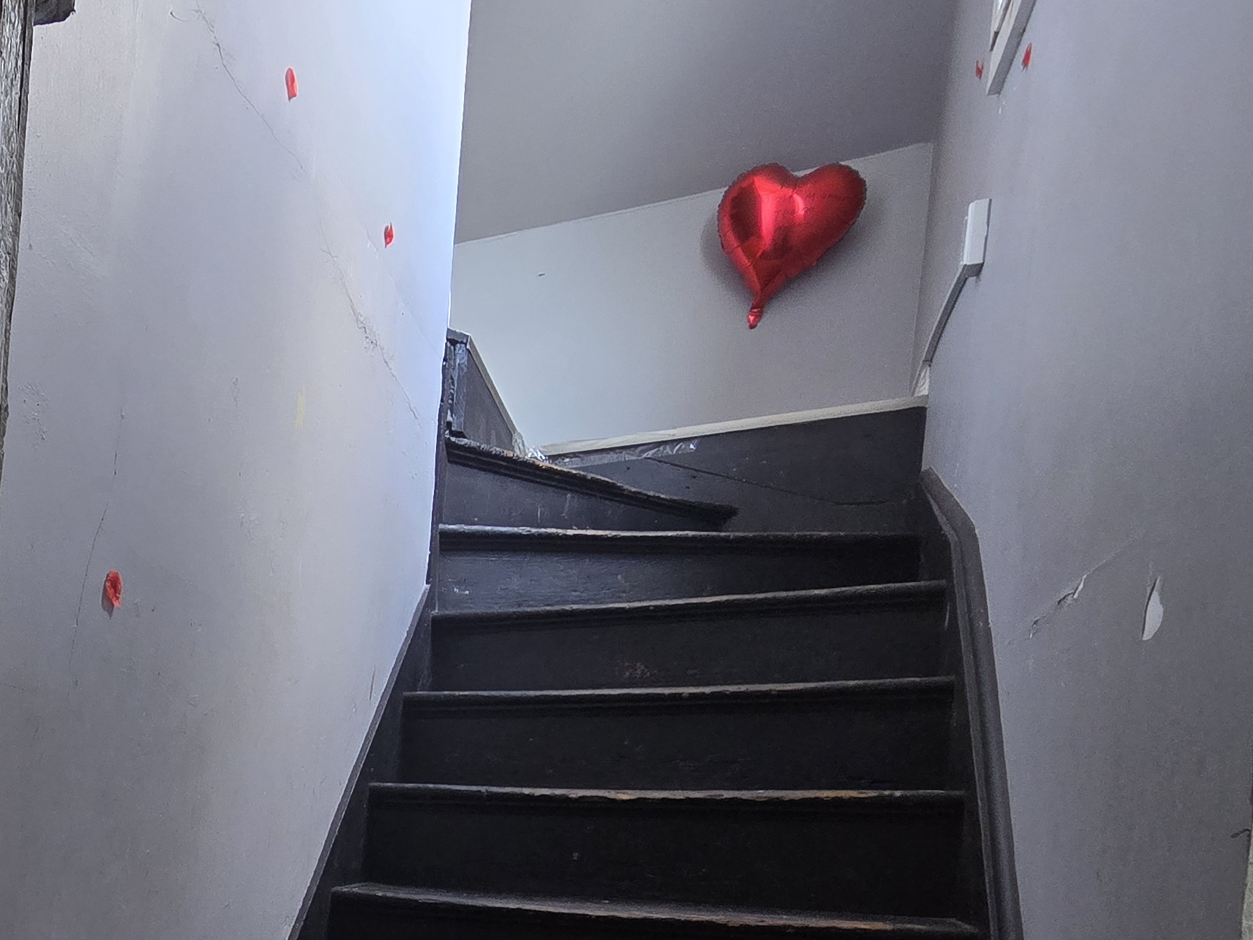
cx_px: -37
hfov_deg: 48.8
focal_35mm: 29
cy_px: 848
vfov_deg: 43.9
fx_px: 1050
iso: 250
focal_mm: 2.2
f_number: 2.2
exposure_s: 1/100
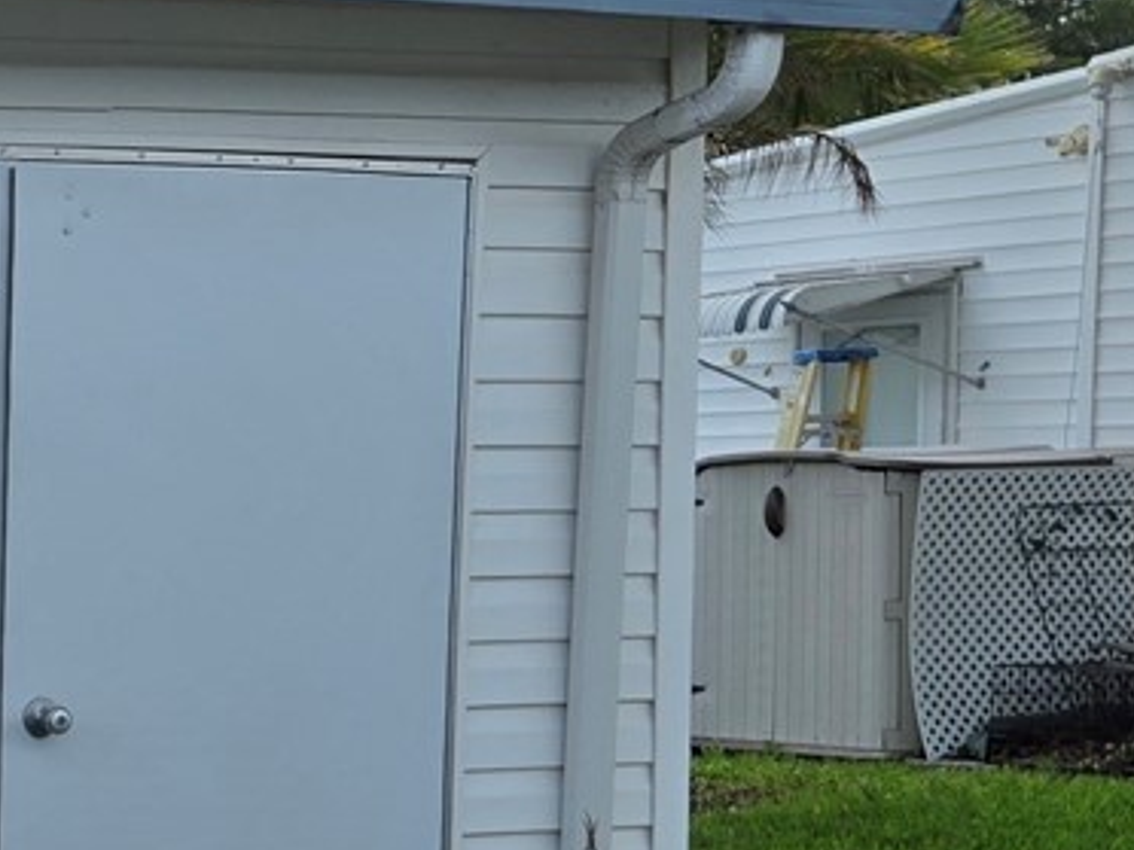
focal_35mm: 99
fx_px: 3243
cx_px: -701
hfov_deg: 17.3
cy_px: 716
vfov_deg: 14.8
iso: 25
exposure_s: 1/1318
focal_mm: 5.4
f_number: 1.8
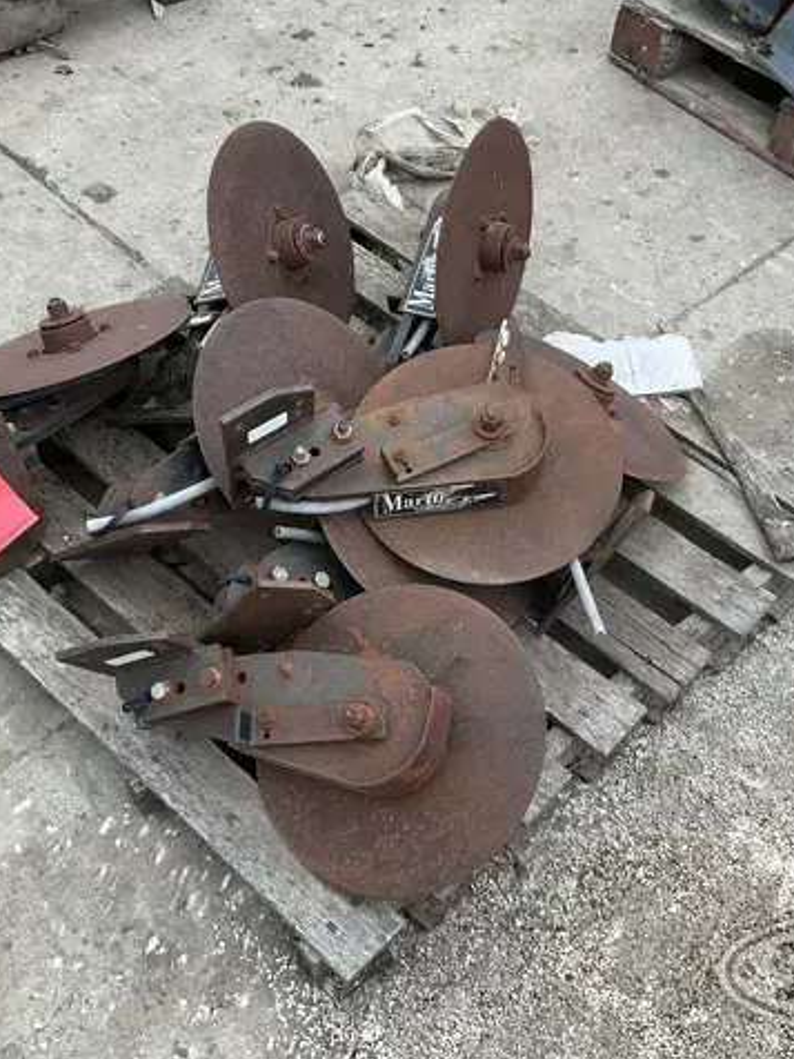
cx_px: 400
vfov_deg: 47.9
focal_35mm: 39
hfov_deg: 36.8
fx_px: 1193
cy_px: 527
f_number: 1.8
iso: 20
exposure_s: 1/179
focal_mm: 3
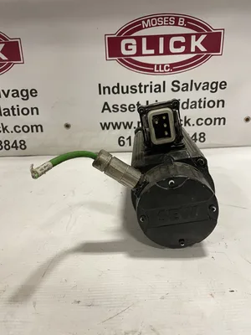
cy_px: 168
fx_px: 251
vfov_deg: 67.3
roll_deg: +1.5
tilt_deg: -22.4
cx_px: 126
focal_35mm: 26
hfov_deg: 53.1
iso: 200
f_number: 1.6
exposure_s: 1/60
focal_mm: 4.2
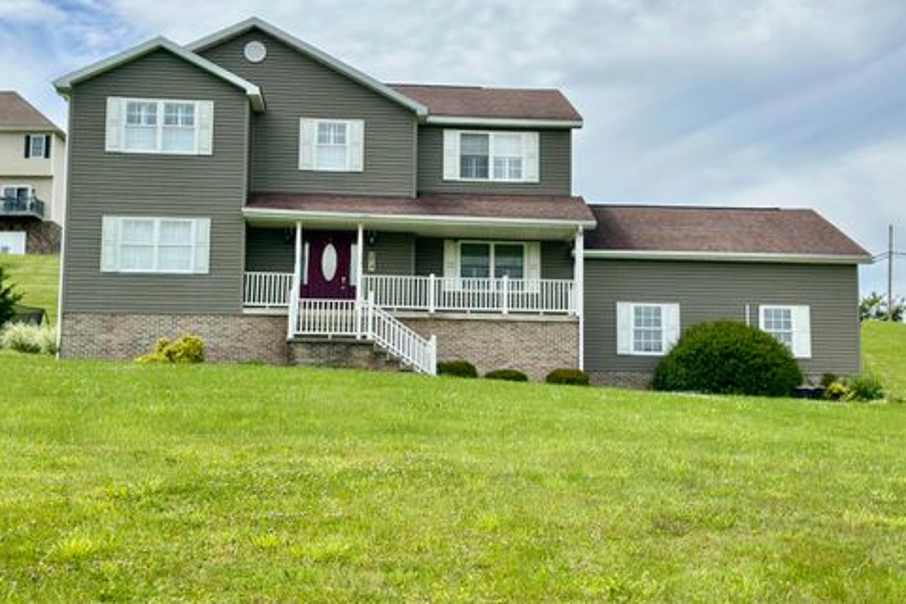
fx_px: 1309
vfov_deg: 26.0
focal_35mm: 52
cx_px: 453
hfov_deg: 38.2
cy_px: 286
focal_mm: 6.86
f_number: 1.78
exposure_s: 1/6211
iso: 80
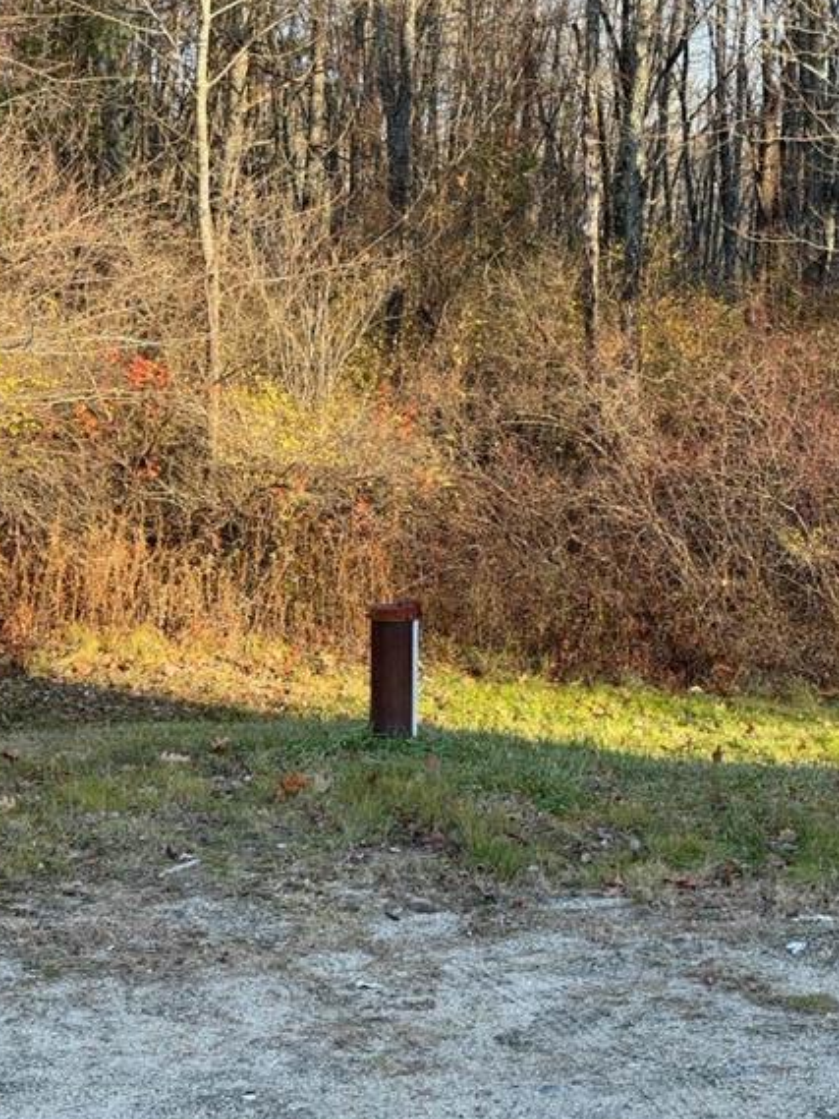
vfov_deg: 27.0
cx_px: 442
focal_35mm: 72
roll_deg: -0.9
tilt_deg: -6.6
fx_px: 2326
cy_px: 614
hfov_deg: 20.4
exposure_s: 1/122
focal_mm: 7.5
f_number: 2.2
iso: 20
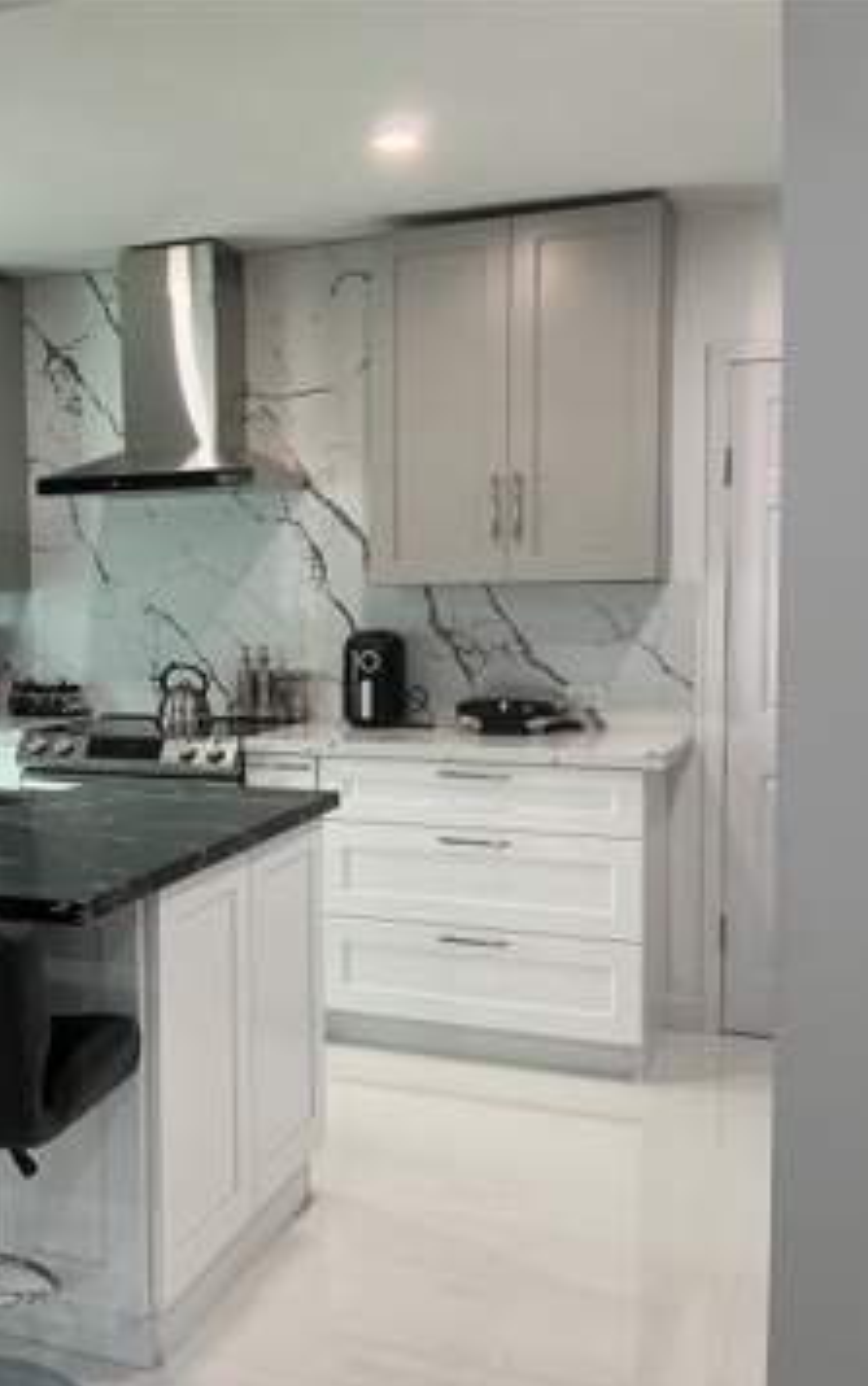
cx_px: 113
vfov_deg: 49.3
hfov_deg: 30.8
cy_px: 697
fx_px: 1512
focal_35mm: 40
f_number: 1.8
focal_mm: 3
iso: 64
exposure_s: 1/60
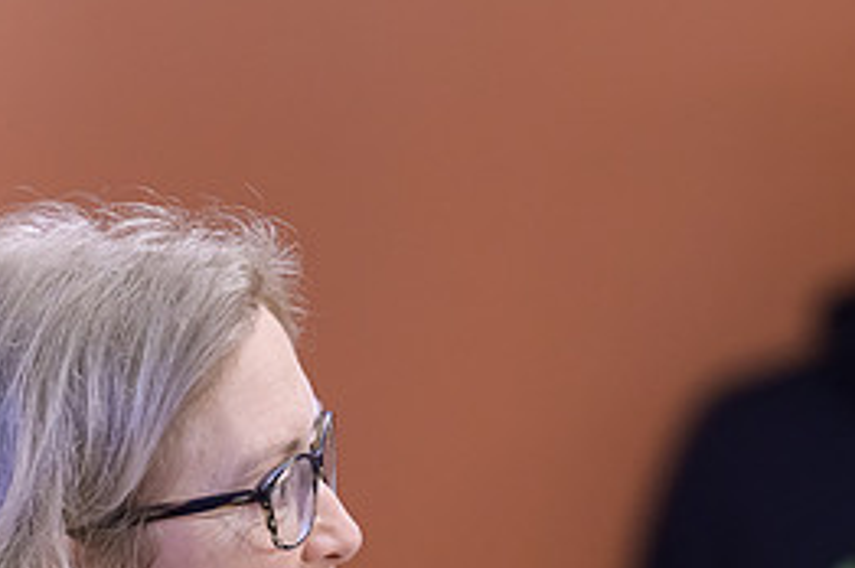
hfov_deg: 3.3
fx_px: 14730
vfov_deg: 2.2
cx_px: 666
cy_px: 571
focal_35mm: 621
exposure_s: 1/250
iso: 4000
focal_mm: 280
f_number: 4
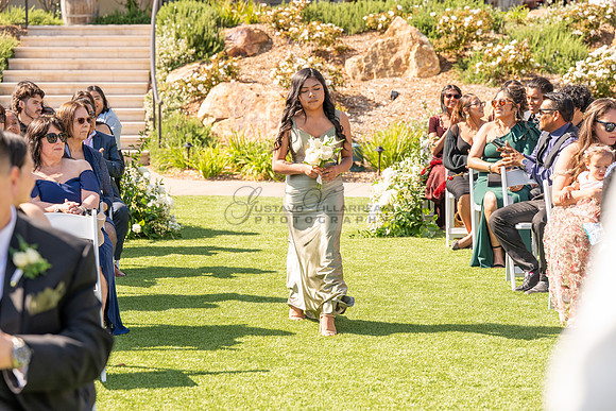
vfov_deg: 15.2
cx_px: 308
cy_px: 206
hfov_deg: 22.6
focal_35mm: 90
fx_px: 1540
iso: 200
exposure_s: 1/800
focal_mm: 90
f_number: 4.5
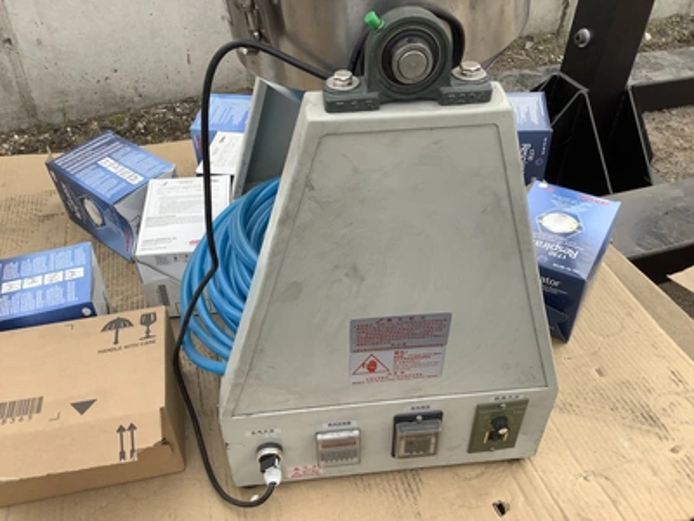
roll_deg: -2.3
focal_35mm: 31
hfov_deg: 58.4
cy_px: 260
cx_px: 347
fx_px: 622
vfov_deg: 45.4
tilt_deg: -38.2
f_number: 2.4
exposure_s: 1/251
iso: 25
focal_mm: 3.3
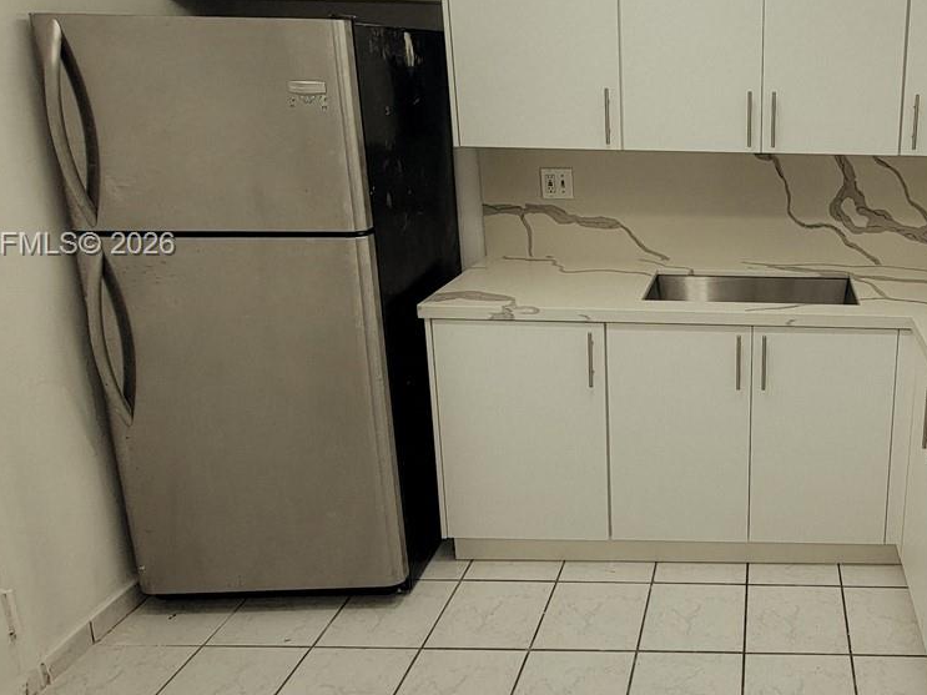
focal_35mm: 28
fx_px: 750
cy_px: 246
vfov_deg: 49.1
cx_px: 785
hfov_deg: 57.1
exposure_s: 1/120
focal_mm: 2.2
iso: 64
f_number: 2.2
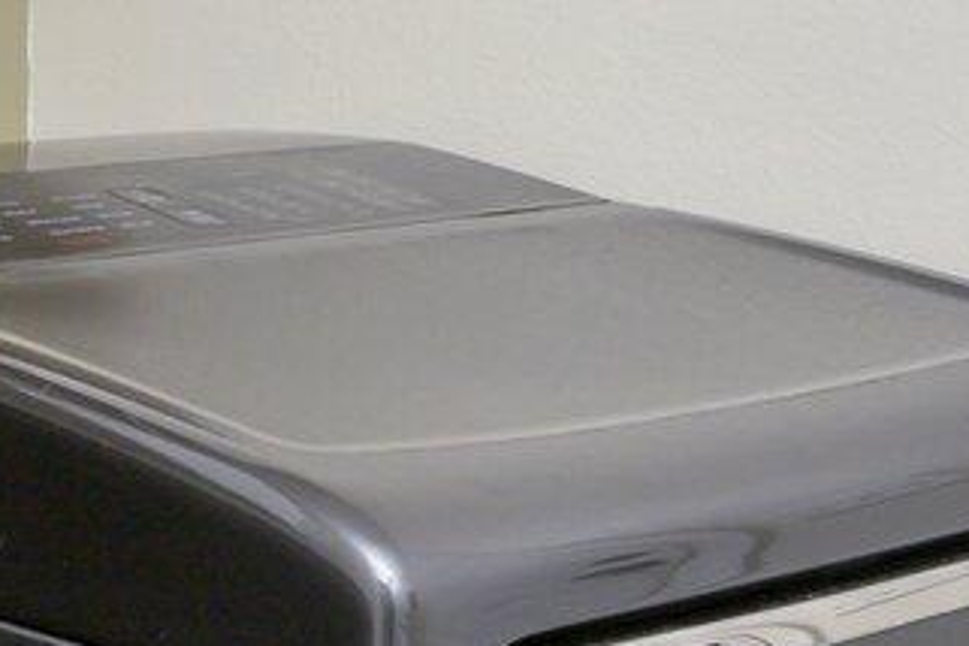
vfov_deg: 12.7
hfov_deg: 17.6
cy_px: -118
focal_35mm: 105
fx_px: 2831
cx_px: -444
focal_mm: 16.5
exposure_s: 1/60
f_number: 9
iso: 320
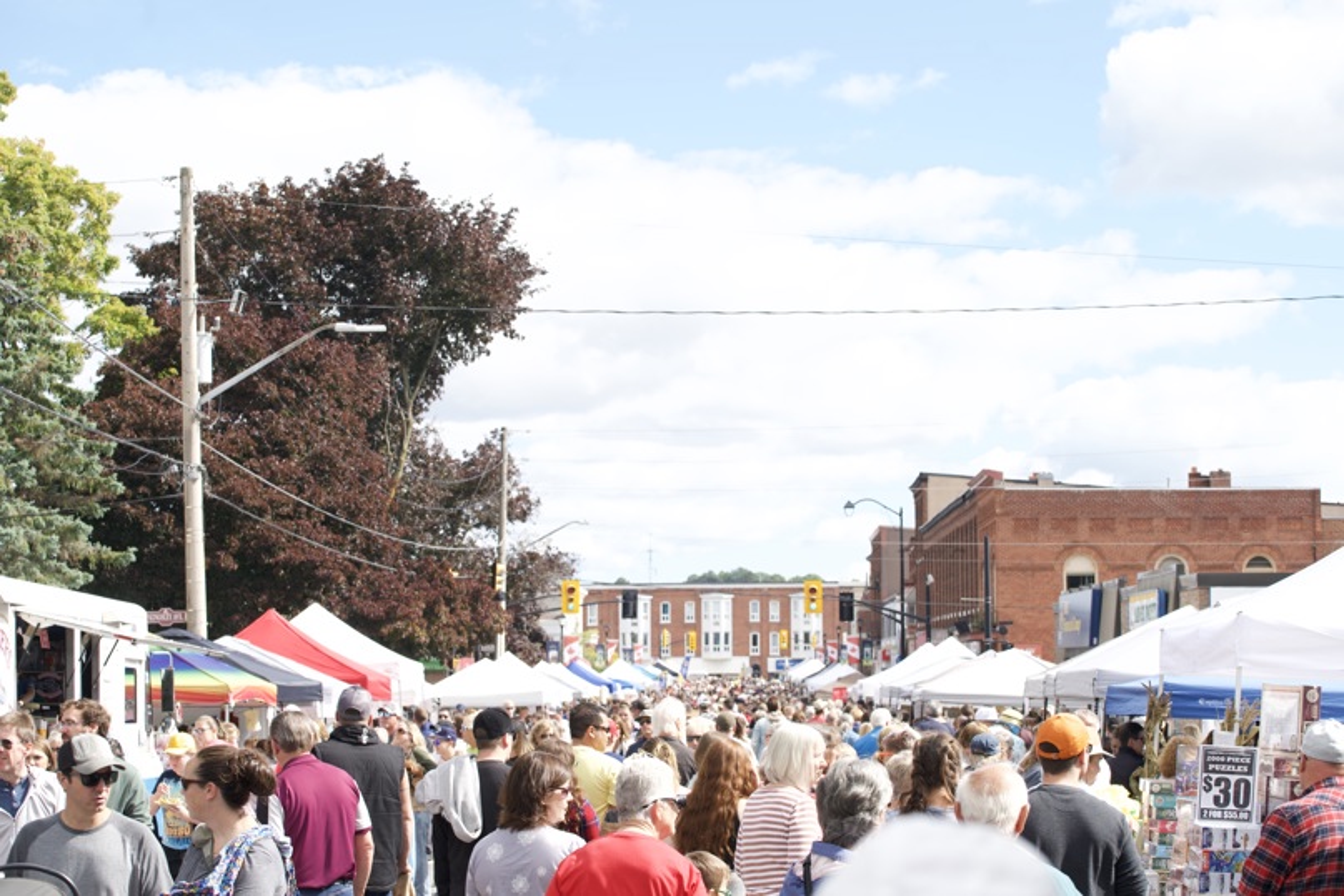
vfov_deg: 19.5
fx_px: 2613
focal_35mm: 70
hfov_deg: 28.8
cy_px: 448
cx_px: 672
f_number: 7.1
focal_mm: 70
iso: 100
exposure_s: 1/125
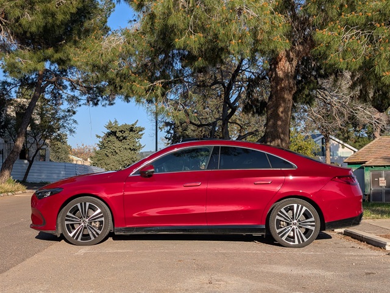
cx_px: 195
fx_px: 552
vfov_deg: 29.7
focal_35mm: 49
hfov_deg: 38.9
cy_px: 146
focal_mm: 6.9
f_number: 1.68
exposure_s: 1/1546
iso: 20
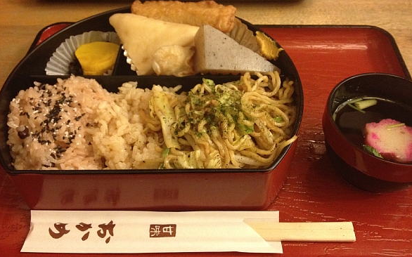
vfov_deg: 33.5
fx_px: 427
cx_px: 209
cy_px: 102
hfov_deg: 51.5
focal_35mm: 38
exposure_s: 1/17
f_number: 2.4
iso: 400
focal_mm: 4.28
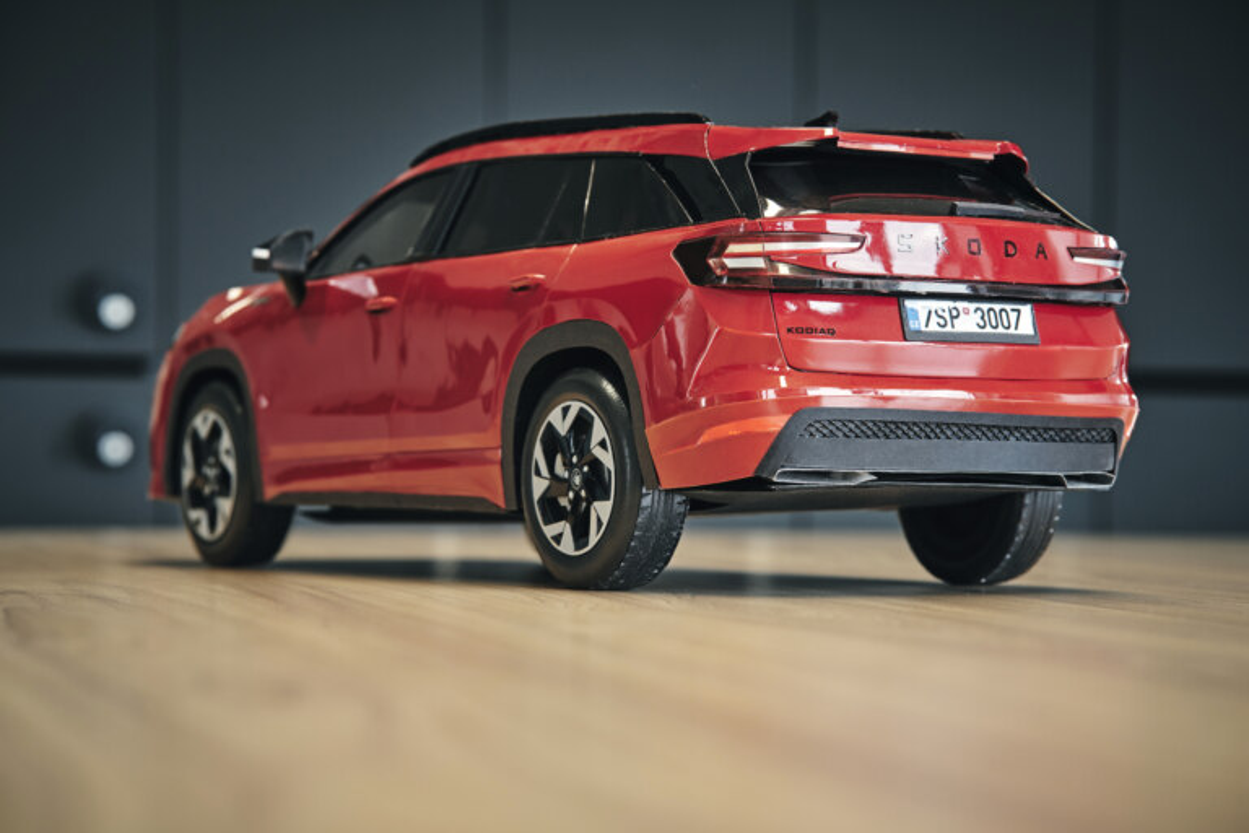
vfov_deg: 16.1
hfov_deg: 23.9
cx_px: 624
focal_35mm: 85
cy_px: 416
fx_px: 2949
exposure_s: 1/20
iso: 400
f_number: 7.1
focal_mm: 85
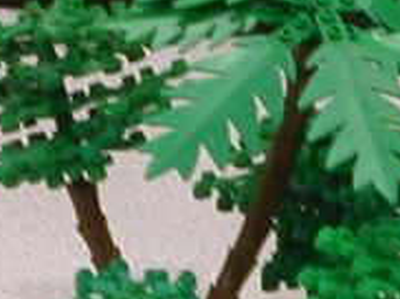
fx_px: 3450
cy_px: 193
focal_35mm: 299
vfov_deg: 5.0
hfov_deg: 6.6
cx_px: 459
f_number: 3.7
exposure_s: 1/9.1
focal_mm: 10.4
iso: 100
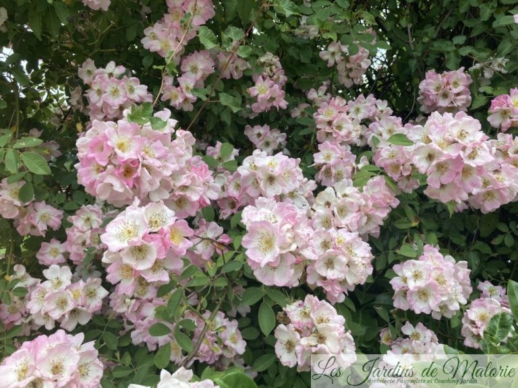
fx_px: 419
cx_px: 259
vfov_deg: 49.7
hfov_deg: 63.4
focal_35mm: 28
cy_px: 194
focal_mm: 3.99
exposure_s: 1/122
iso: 32
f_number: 1.8
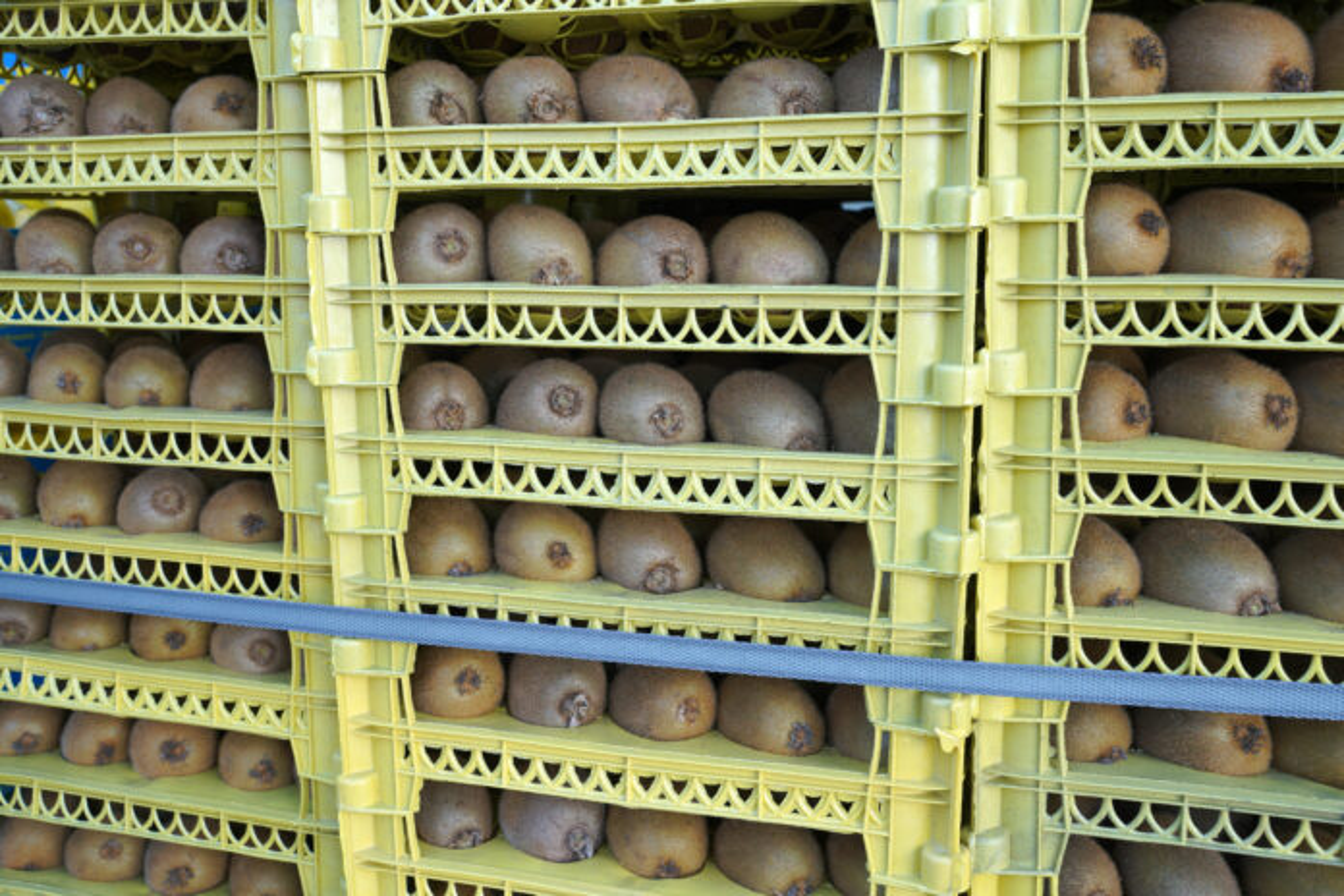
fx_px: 1307
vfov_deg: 37.9
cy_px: 448
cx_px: 672
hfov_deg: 54.4
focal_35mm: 35
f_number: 9
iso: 320
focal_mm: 35
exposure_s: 1/50
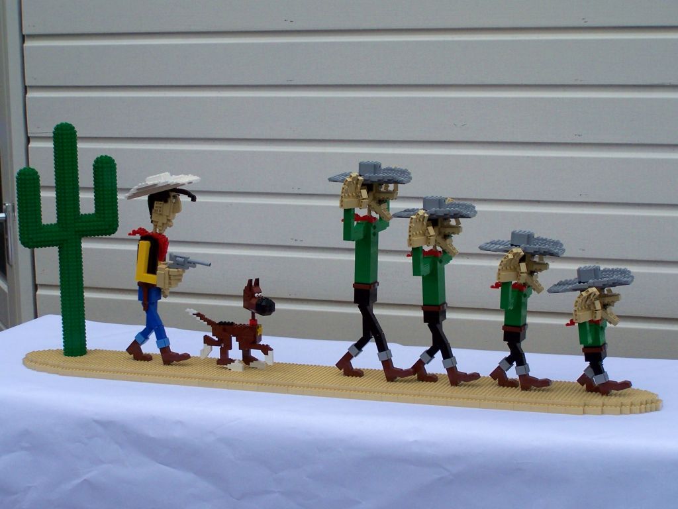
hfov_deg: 26.0
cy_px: 254
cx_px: 339
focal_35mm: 75
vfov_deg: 19.6
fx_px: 1469
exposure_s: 1/750
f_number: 3.2
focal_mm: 12.4
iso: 80
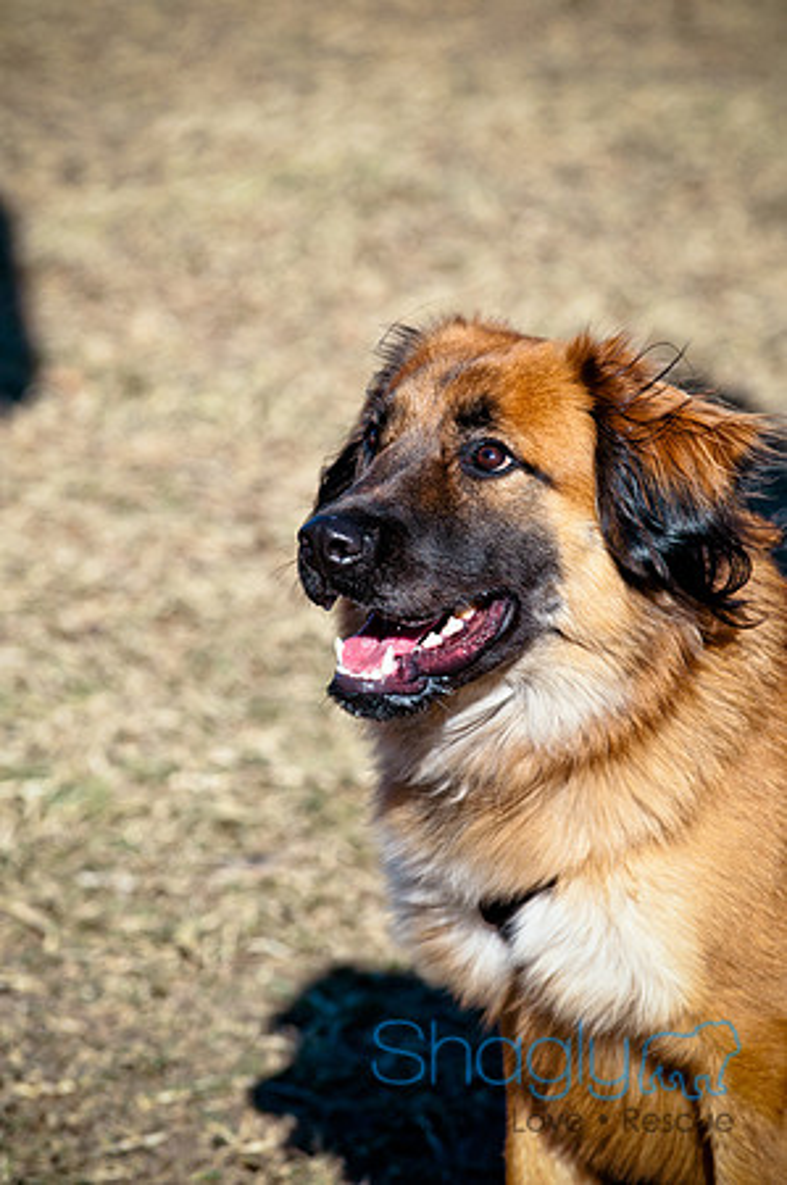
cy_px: 592
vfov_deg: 6.9
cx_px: 394
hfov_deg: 4.6
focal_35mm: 300
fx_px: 9860
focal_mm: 200
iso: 400
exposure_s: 1/2000
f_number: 5.6
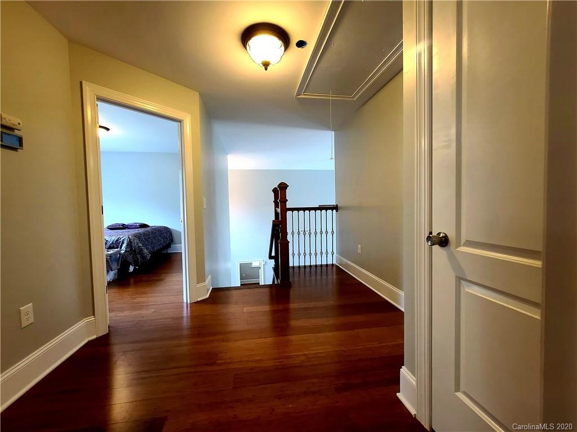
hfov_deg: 106.2
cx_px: 288
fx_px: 217
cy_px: 216
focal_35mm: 13
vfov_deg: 89.9
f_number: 2.2
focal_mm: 2.2
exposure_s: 1/59
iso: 320
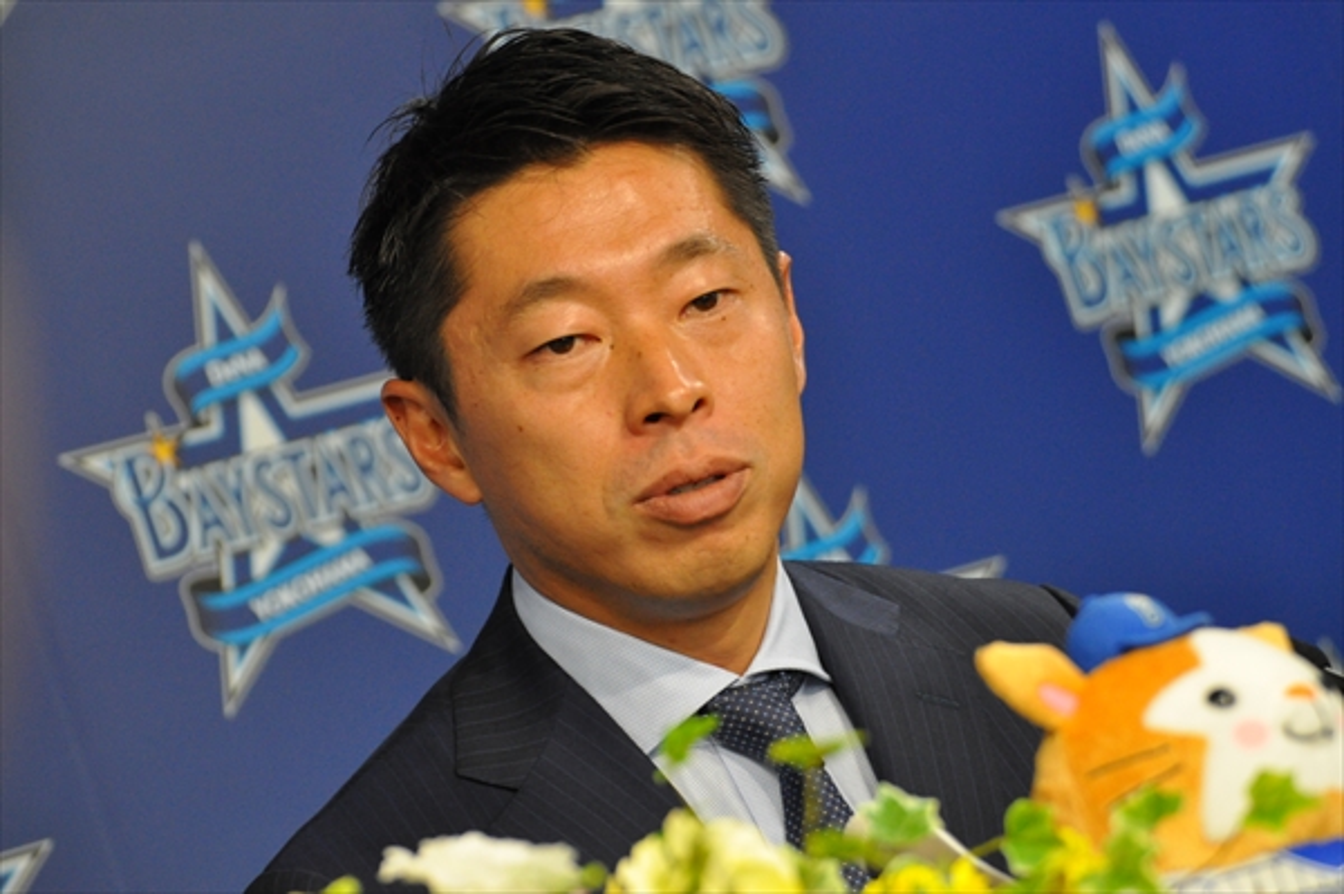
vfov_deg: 6.5
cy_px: 447
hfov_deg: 9.8
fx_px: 7833
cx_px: 672
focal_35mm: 210
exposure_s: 1/125
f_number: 4.5
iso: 1600
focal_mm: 140
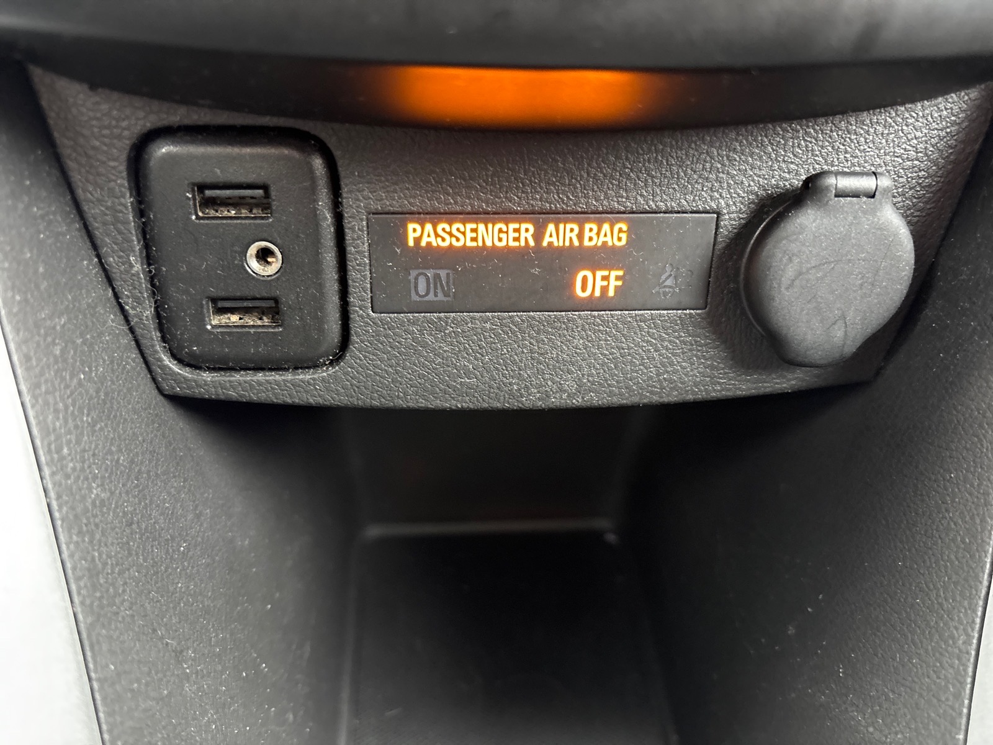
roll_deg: -0.3
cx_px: 496
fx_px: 746
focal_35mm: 26
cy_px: 372
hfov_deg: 67.3
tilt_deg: -36.0
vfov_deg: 53.1
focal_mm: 5.96
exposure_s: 1/31
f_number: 1.6
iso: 640
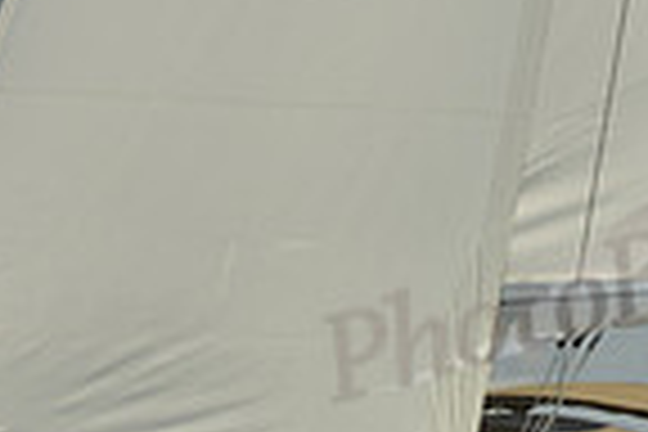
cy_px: 583
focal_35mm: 281
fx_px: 5058
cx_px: 94
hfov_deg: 7.3
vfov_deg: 4.9
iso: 280
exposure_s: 1/1000
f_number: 13
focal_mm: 70
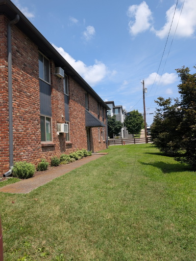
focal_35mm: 24
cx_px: 98
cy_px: 130
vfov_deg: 71.5
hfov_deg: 57.0
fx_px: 181
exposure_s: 1/1302
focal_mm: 6.9
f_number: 1.68
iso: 22
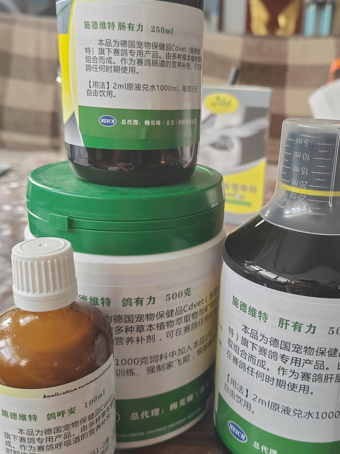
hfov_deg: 41.6
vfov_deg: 54.0
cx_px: 203
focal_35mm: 34
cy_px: 221
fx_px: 445
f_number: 1.9
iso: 250
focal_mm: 5.52
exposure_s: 1/100
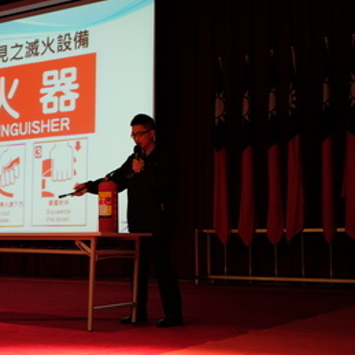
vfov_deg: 29.1
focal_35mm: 59
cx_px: 99
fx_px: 685
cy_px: 175
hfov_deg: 28.7
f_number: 6.4
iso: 2000
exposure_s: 1/30
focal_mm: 30.2
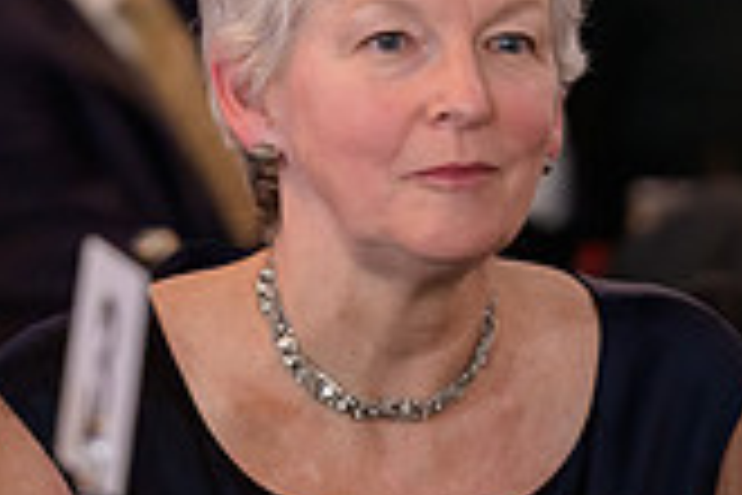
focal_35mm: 703
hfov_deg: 2.9
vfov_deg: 2.0
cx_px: 328
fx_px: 14488
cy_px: 25
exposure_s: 1/125
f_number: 3.2
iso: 1000
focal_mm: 200
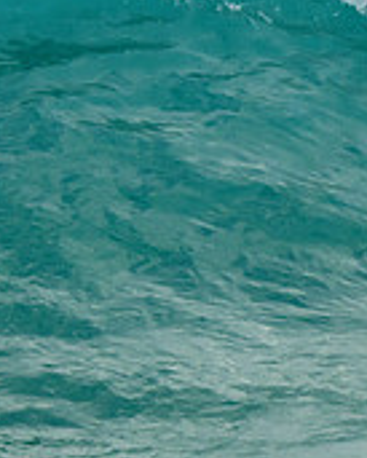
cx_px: 772
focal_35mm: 1748
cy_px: -15
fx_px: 23712
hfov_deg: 0.9
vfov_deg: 1.1
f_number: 5.6
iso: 500
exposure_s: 1/1250
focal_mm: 400
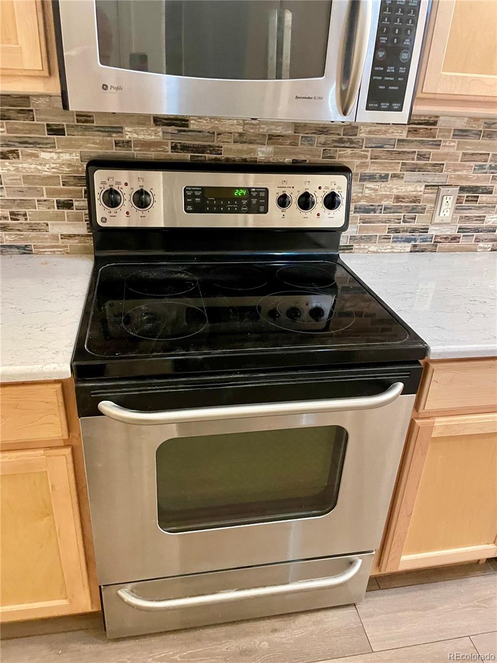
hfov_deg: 53.1
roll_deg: -3.1
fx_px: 498
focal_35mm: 26
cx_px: 248
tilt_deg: -21.4
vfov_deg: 67.3
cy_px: 332
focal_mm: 4.2
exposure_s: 1/40
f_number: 1.6
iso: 500
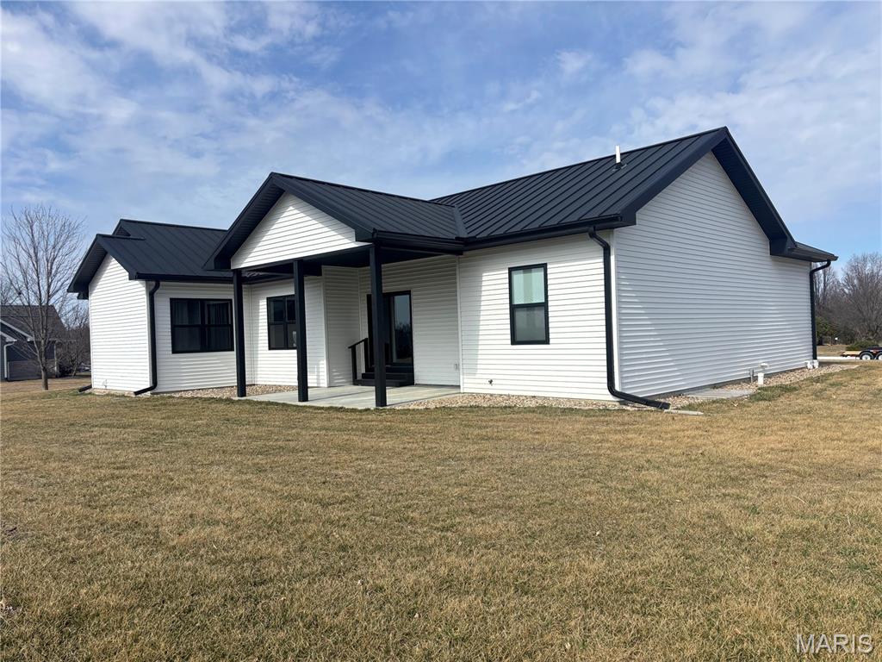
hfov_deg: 67.3
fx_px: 662
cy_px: 331
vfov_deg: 53.1
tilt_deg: +0.8
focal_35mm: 26
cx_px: 441
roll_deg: +1.0
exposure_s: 1/5076
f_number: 1.6
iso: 50
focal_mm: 5.96
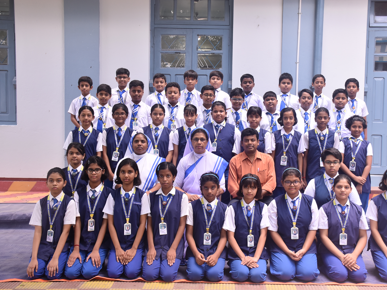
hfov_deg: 42.4
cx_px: 218
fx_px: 498
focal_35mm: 45
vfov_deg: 32.5
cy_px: 143
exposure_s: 1/160
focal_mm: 27
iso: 500
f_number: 5
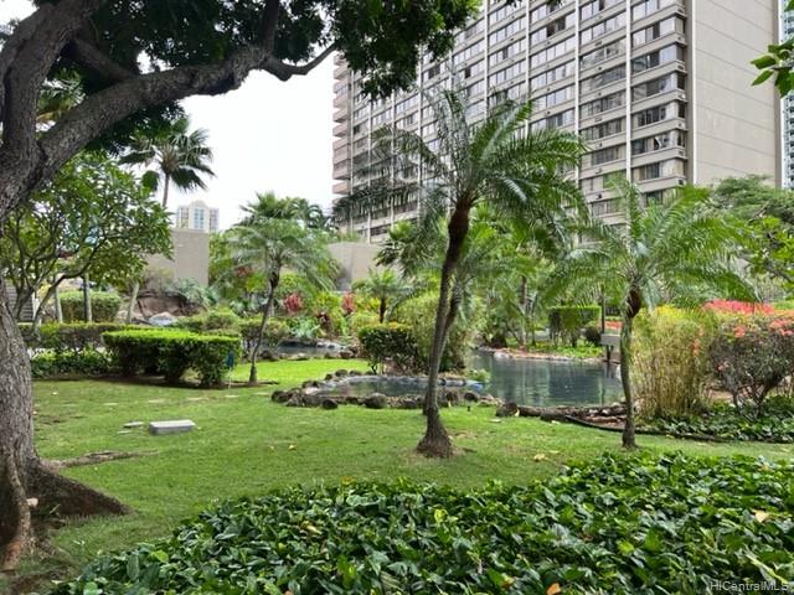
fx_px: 596
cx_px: 397
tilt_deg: +0.9
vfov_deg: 53.1
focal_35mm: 26
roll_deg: -1.7
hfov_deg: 67.3
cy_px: 298
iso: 50
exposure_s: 1/397
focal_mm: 5.7
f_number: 1.5
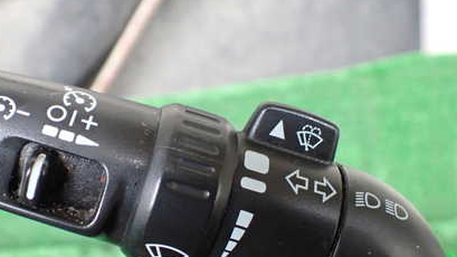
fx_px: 582
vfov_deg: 24.8
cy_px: 166
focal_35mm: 48
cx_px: 184
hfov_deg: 42.7
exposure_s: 1/125
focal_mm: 5.4
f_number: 2.3
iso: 800
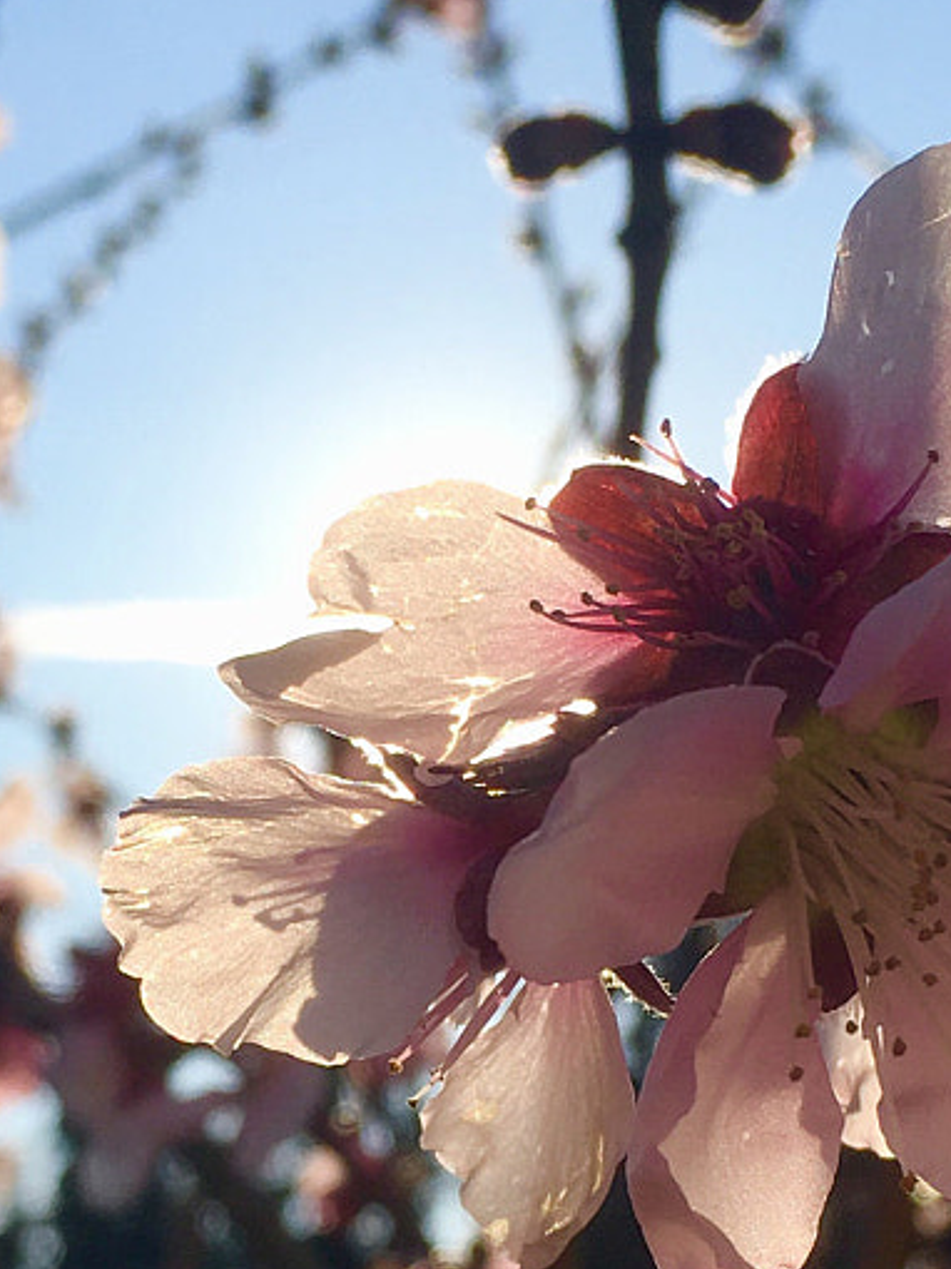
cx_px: 426
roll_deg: +3.2
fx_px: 3336
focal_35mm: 91
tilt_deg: +10.7
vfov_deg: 21.2
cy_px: 1062
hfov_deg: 16.2
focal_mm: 4.15
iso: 25
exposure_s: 1/3077
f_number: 2.2
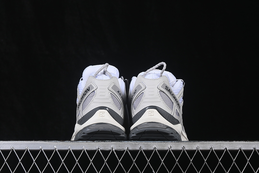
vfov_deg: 18.2
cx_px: 130
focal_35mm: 75
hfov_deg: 27.0
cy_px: 86
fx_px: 540
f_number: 8
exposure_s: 1/80
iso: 160
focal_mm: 50
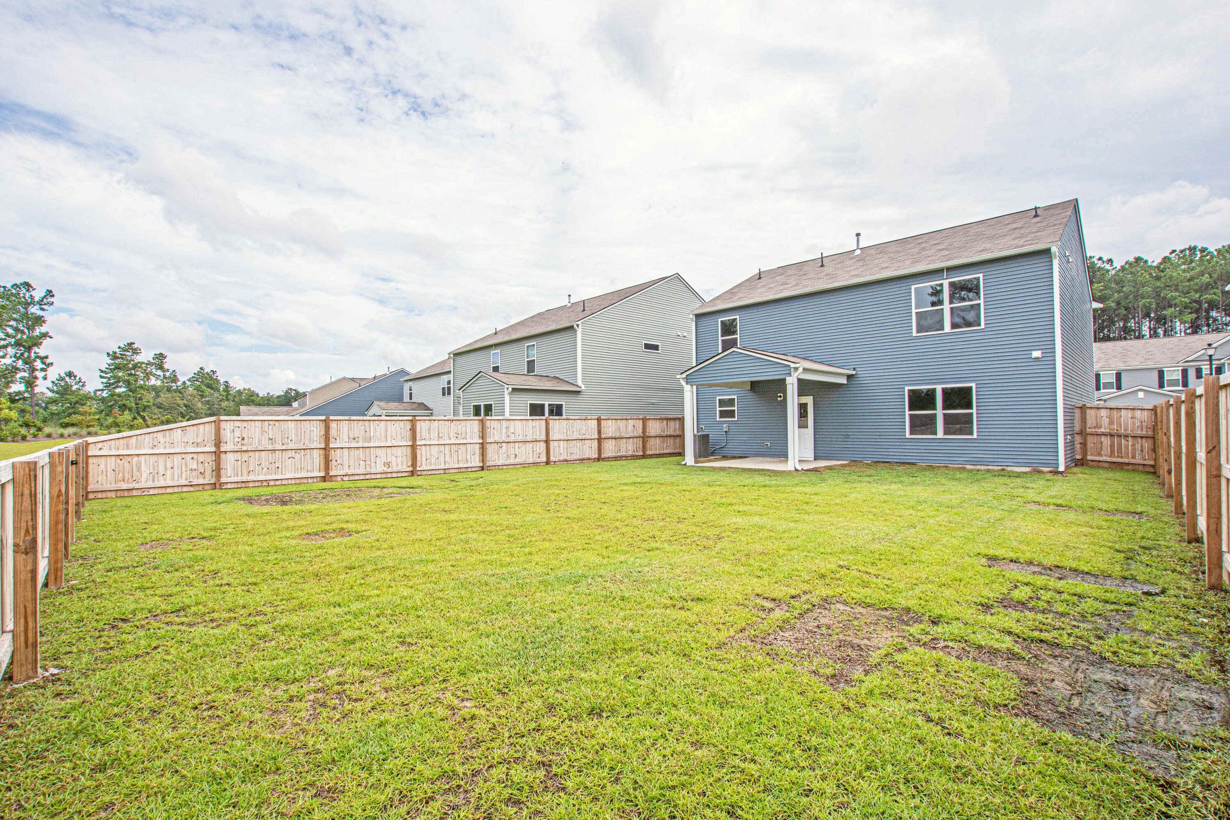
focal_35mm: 15
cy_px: 410
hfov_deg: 100.4
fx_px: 512
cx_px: 615
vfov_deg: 77.3
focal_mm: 10
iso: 200
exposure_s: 1/320
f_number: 10
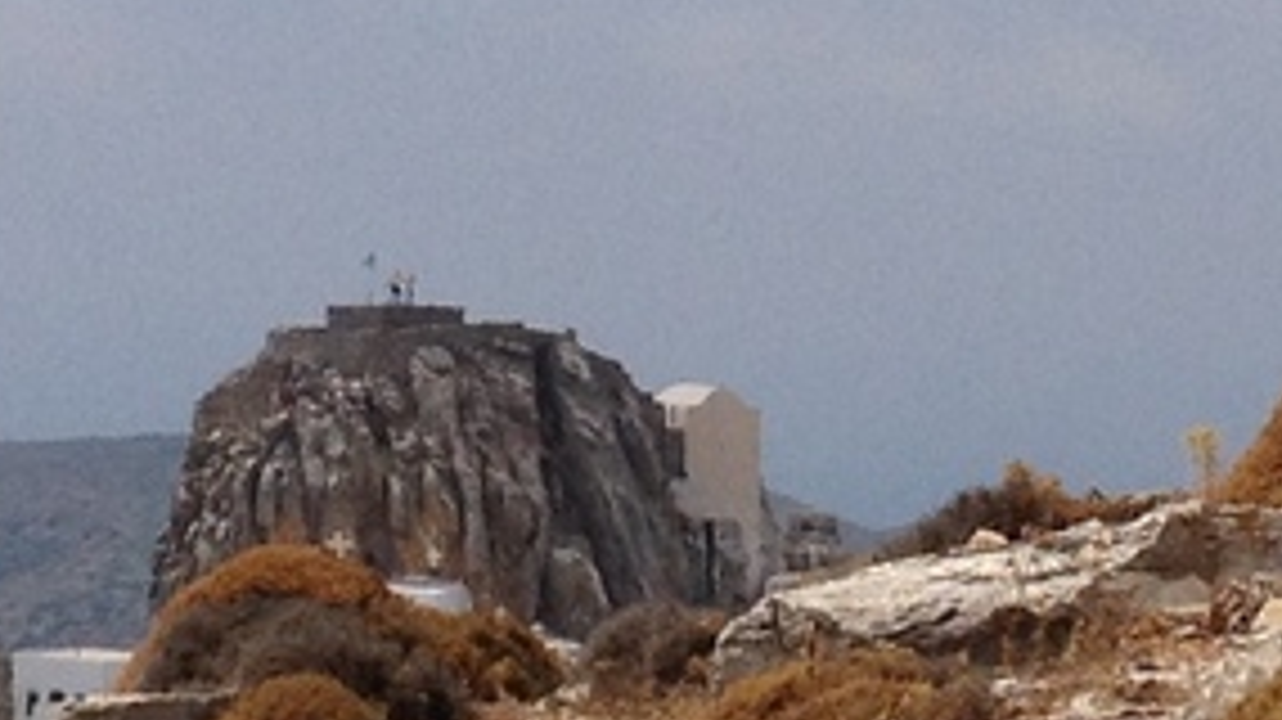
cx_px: 1084
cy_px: -166
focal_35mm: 214
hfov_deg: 10.0
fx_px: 7271
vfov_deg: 5.6
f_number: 2.4
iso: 50
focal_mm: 4.28
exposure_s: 1/4255
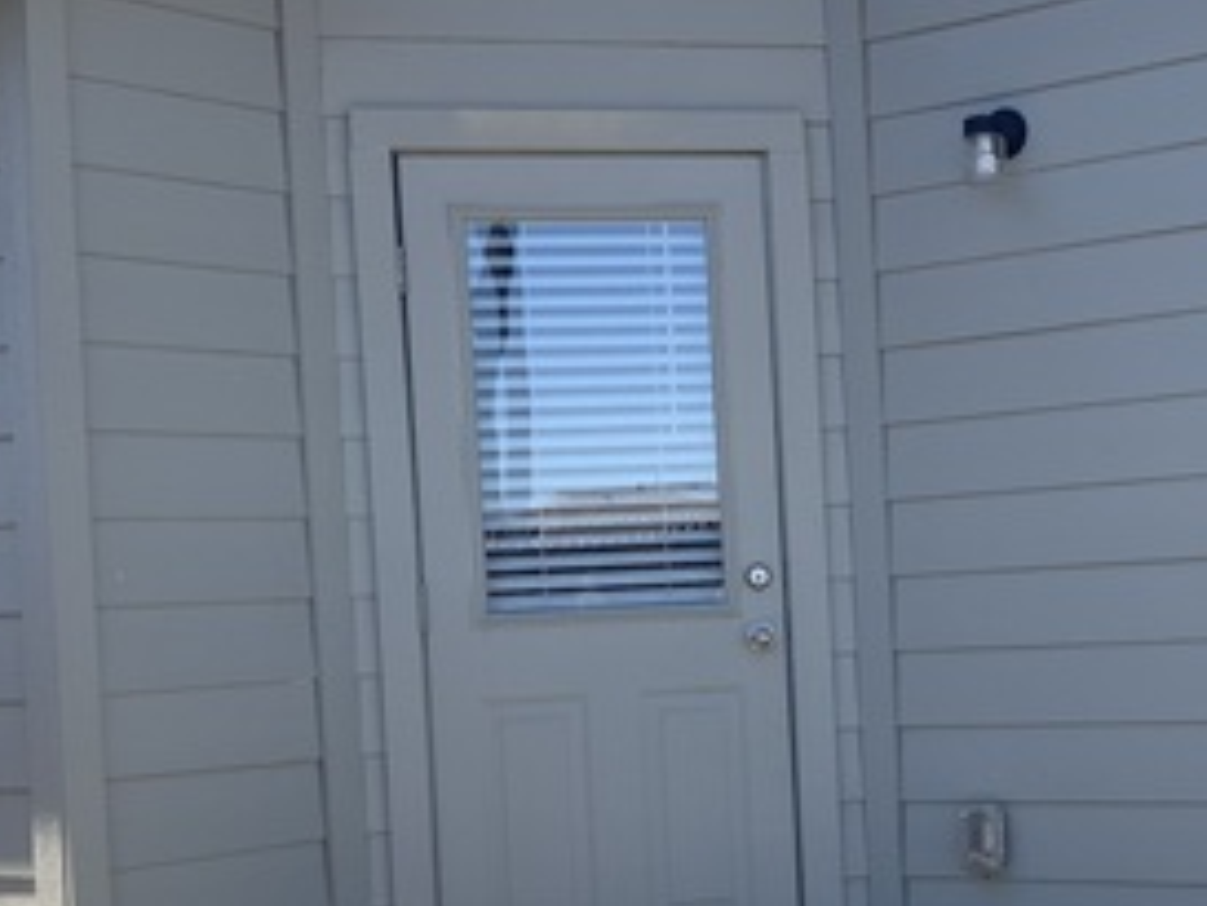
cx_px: 1119
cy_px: 632
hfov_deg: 27.4
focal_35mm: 68
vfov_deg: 21.5
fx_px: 2372
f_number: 1.8
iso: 16
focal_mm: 3
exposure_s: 1/683
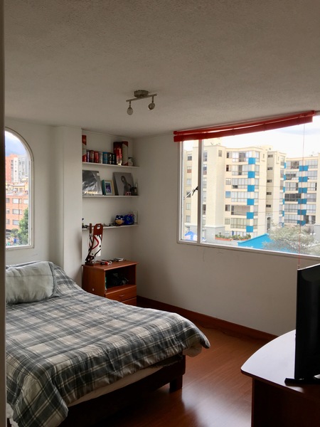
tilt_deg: -2.5
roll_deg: -1.0
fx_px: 357
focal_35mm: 29
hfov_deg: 48.2
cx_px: 160
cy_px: 214
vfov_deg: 61.7
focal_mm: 4.15
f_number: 2.2
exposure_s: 1/40
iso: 25
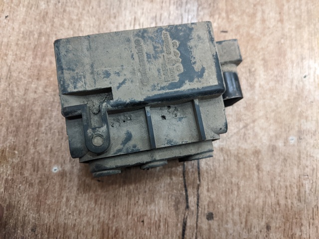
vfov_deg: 51.3
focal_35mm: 27
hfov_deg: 65.4
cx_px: 160
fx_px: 249
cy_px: 120
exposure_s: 1/99.9
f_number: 1.8
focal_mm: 4.44
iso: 1055
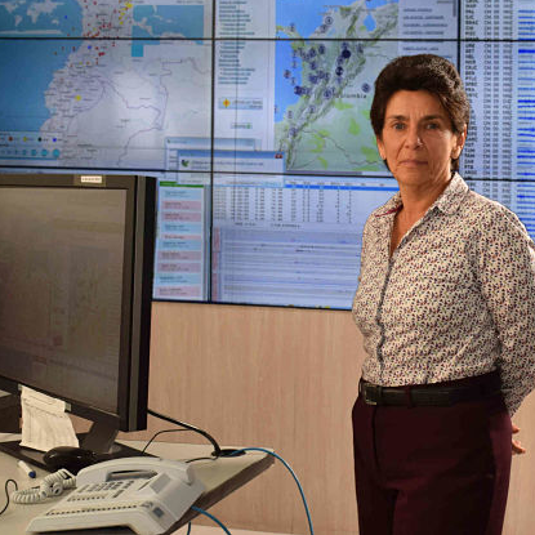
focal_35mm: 58
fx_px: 1014
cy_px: 266
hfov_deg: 29.4
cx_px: 339
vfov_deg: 29.6
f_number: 7.1
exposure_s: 1/80
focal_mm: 30
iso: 125
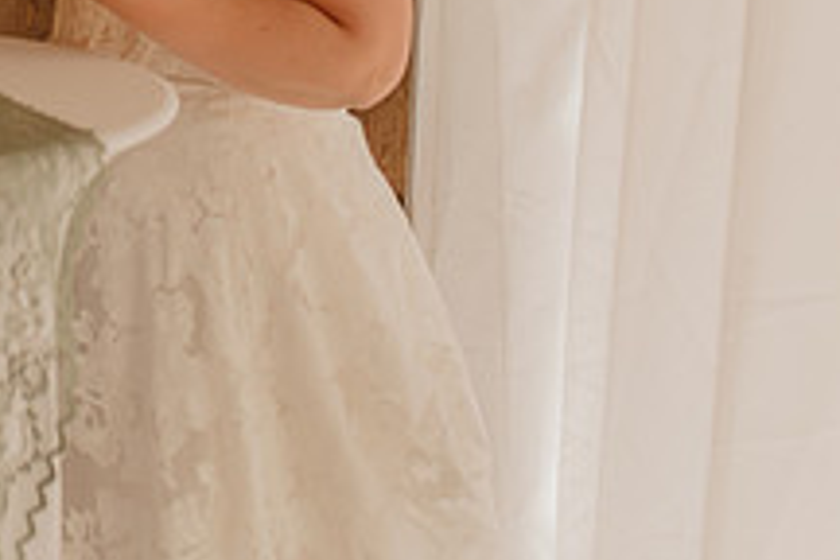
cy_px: -197
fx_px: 2450
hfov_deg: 18.9
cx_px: -24
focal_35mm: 105
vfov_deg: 12.6
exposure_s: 1/200
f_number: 2.5
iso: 640
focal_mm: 35
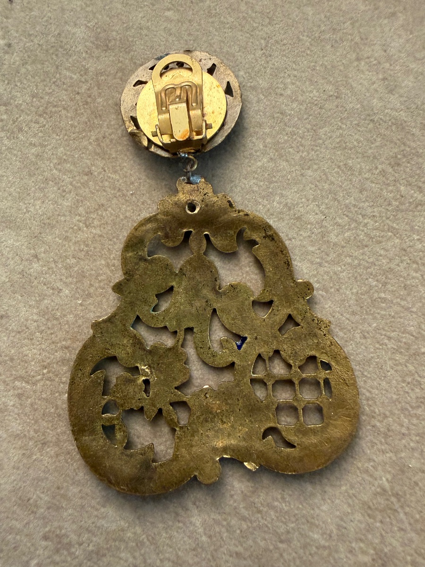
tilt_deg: -81.8
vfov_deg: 67.3
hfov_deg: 53.1
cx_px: 212
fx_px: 426
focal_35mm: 26
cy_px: 284
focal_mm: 2.22
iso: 320
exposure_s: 1/50
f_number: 2.2
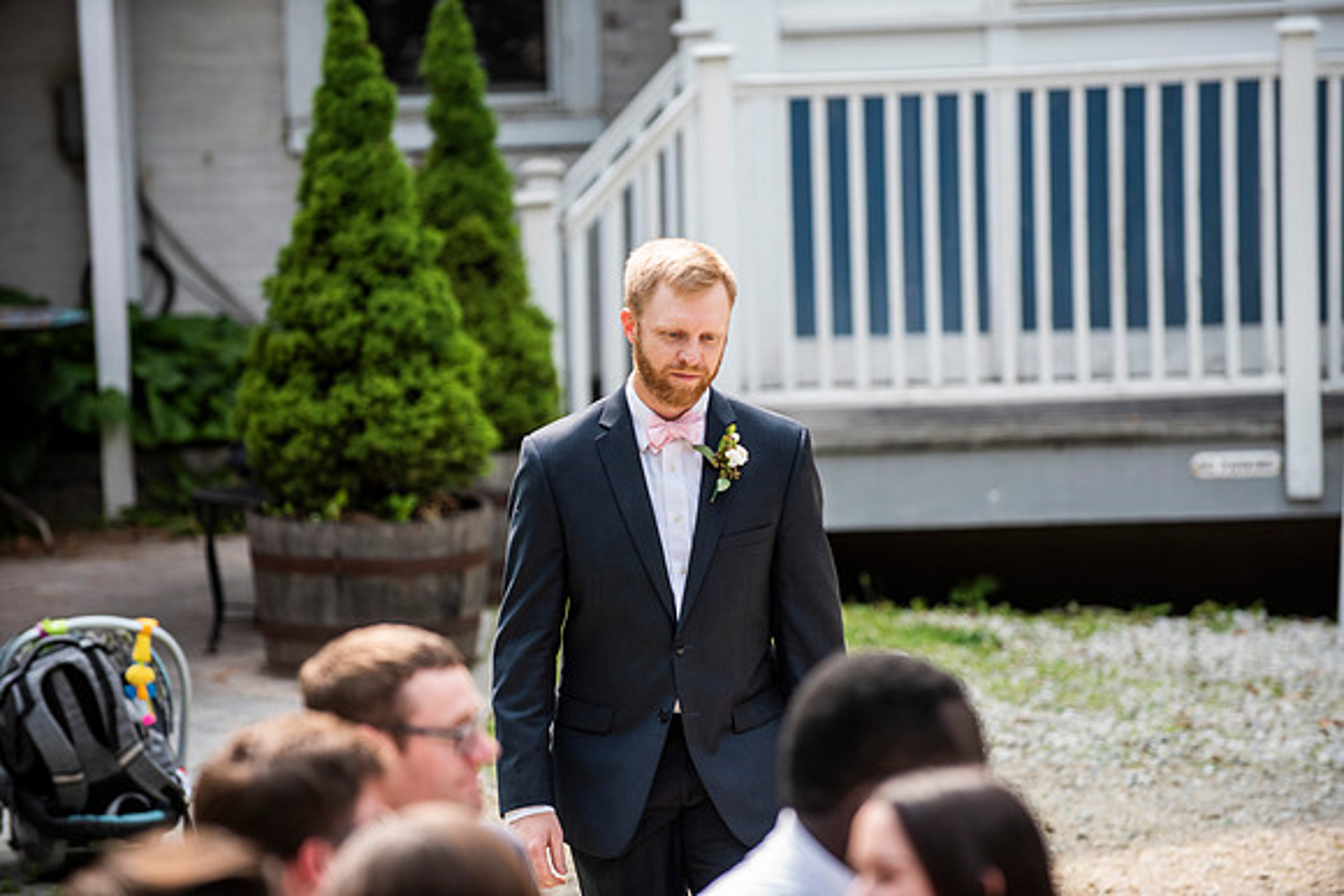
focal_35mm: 200
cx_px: 672
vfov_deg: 6.9
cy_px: 448
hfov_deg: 10.3
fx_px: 7468
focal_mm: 200
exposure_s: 1/2000
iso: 640
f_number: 3.5
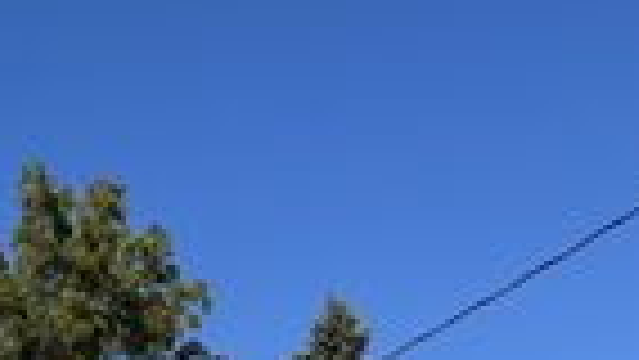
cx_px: -256
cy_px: 691
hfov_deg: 20.5
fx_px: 1559
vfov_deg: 11.9
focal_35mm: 92
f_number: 1.78
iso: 80
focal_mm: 6.76
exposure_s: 1/6410
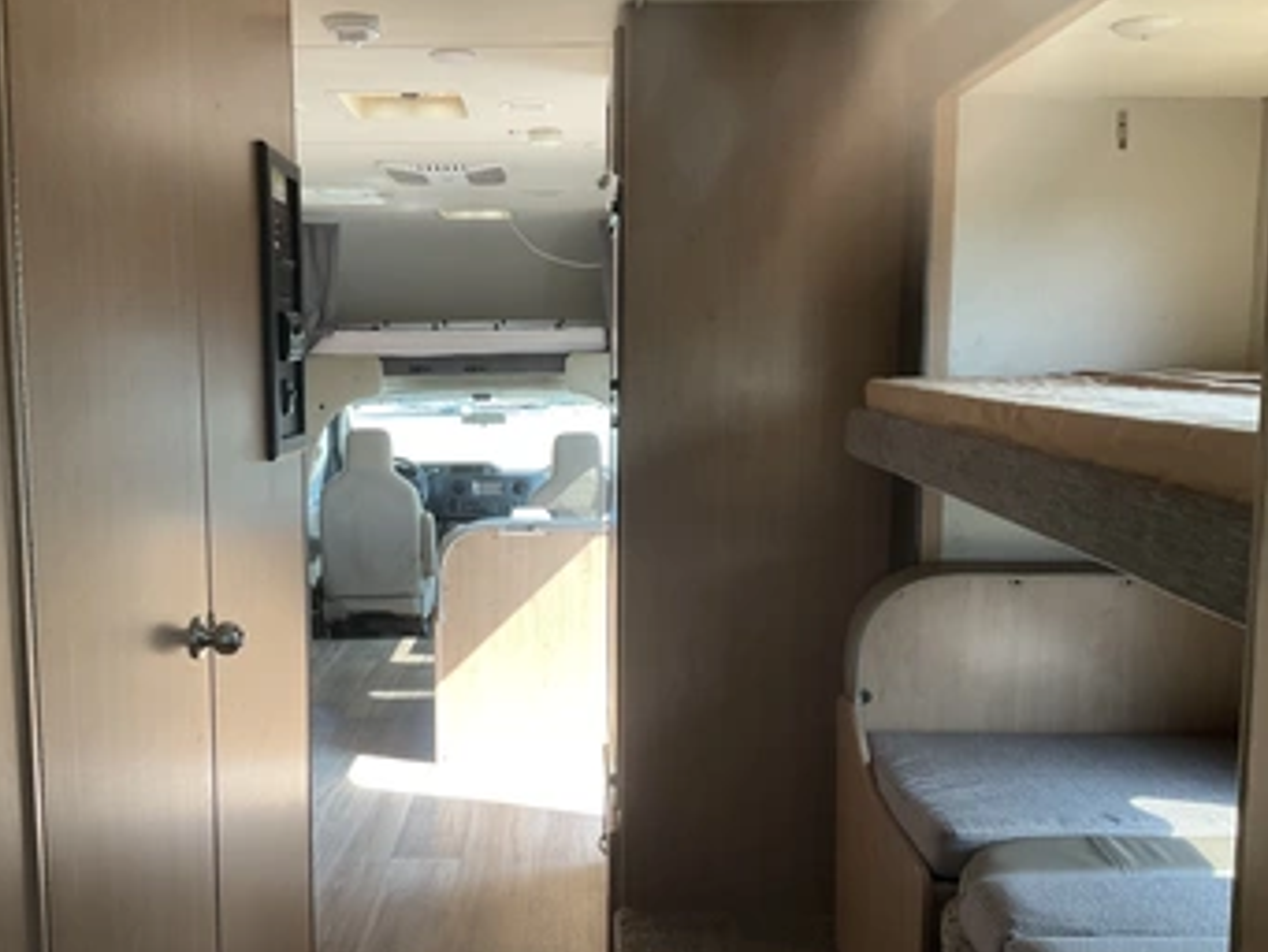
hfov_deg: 53.8
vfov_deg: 41.8
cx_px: 558
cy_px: 487
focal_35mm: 34
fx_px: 1246
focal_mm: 3
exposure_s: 1/114
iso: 64
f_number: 1.8
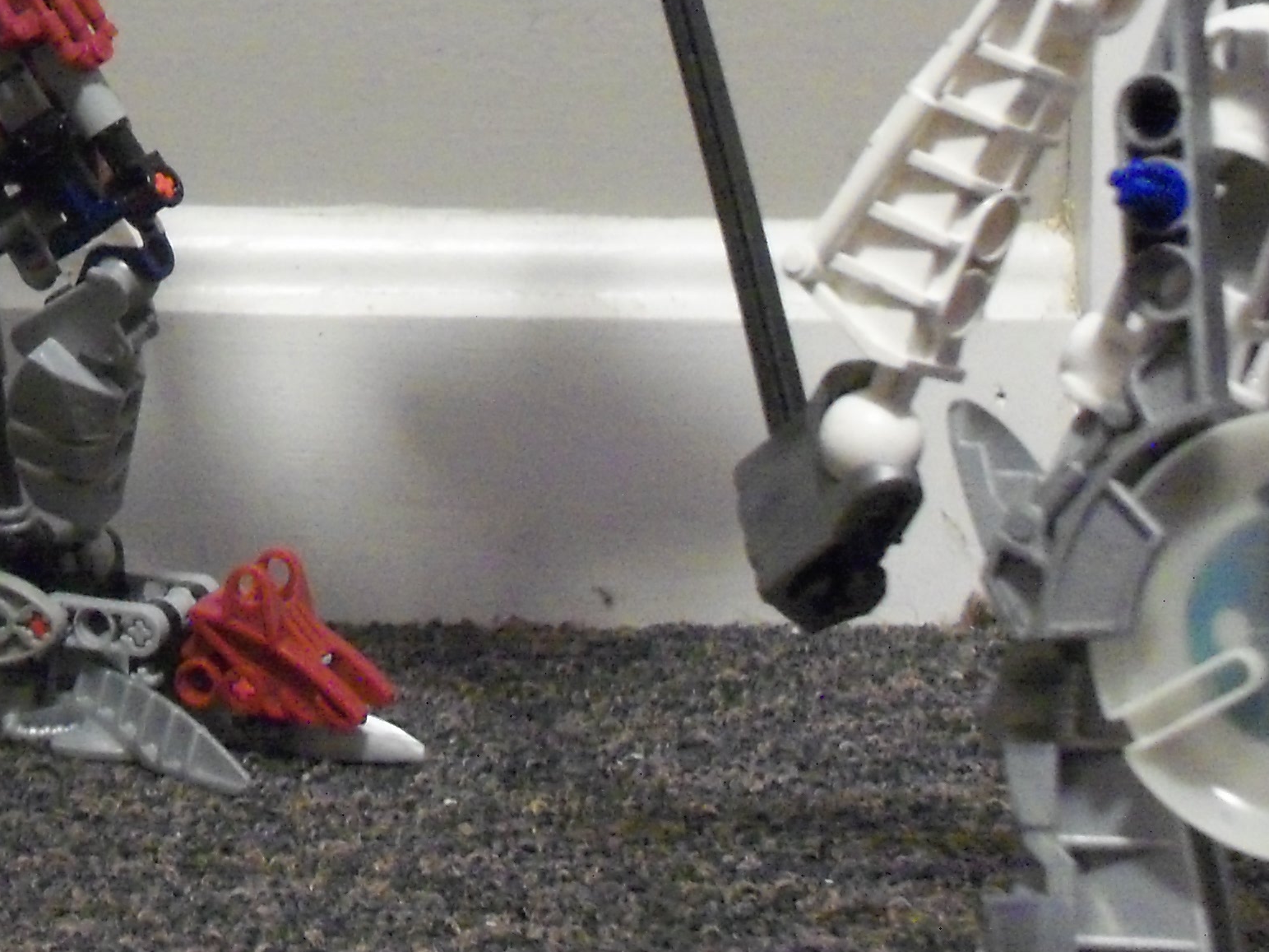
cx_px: -69
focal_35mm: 90
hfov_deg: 20.9
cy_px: -156
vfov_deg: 15.9
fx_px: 3299
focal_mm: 6.3
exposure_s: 1/2
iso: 400
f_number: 3
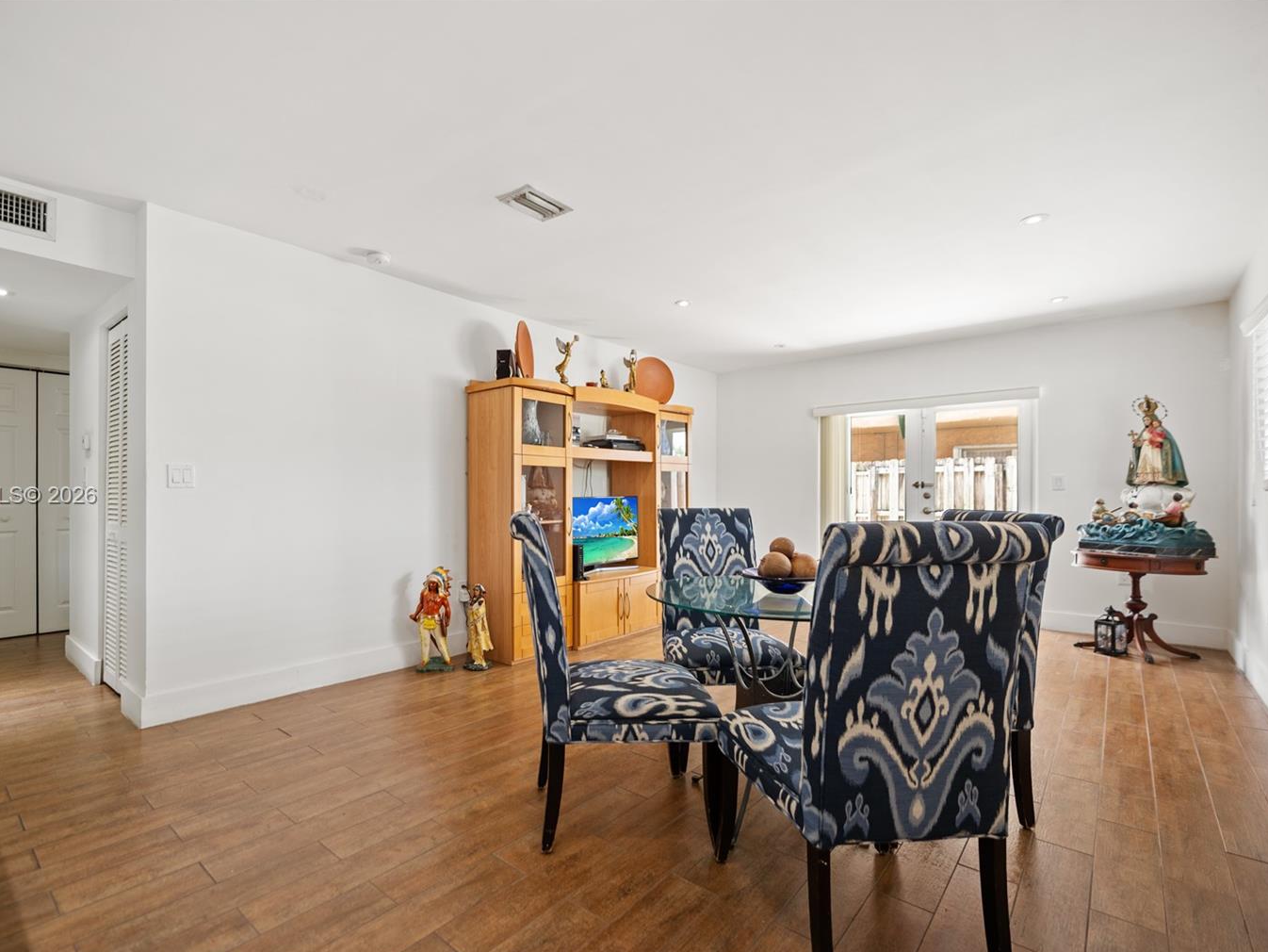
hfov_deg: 94.0
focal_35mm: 16
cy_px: 497
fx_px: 586
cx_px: 557
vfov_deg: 78.1
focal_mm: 14
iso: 100
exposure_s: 1/30
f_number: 2.8
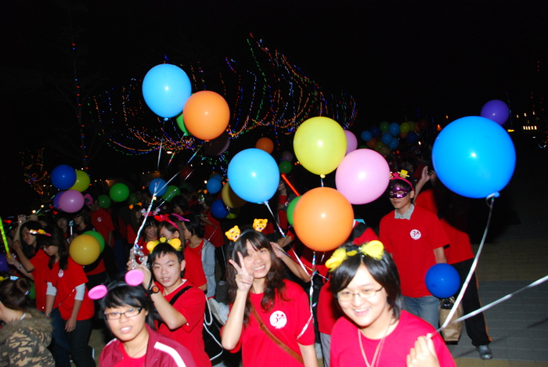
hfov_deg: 67.3
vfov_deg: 48.1
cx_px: 274
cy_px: 184
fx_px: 412
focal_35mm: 27
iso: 640
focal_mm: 18
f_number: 3.5
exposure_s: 1/80
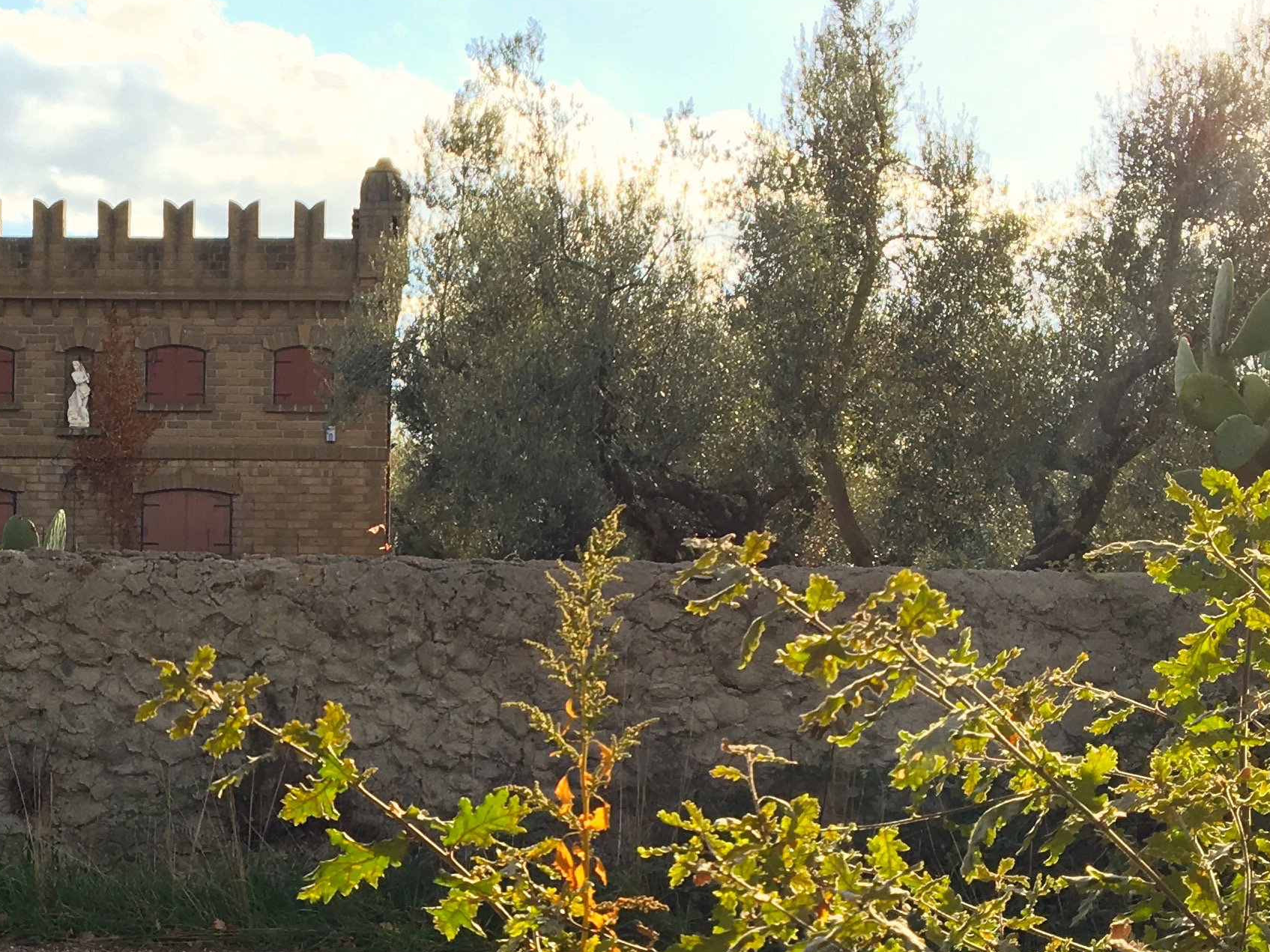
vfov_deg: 21.2
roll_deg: -0.8
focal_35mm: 69
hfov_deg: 27.5
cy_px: 679
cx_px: 219
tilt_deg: -0.1
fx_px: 2531
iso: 25
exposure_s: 1/630
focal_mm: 4.15
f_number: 2.2
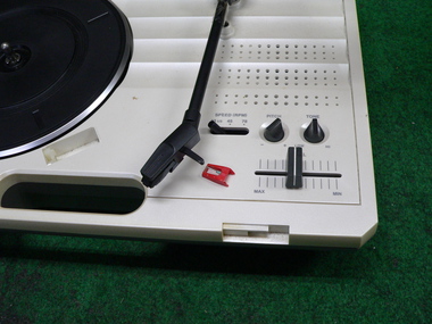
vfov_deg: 37.7
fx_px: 474
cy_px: 162
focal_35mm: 38
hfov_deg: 49.0
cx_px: 216
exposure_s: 1/50
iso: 200
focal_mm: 6.4
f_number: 2.8
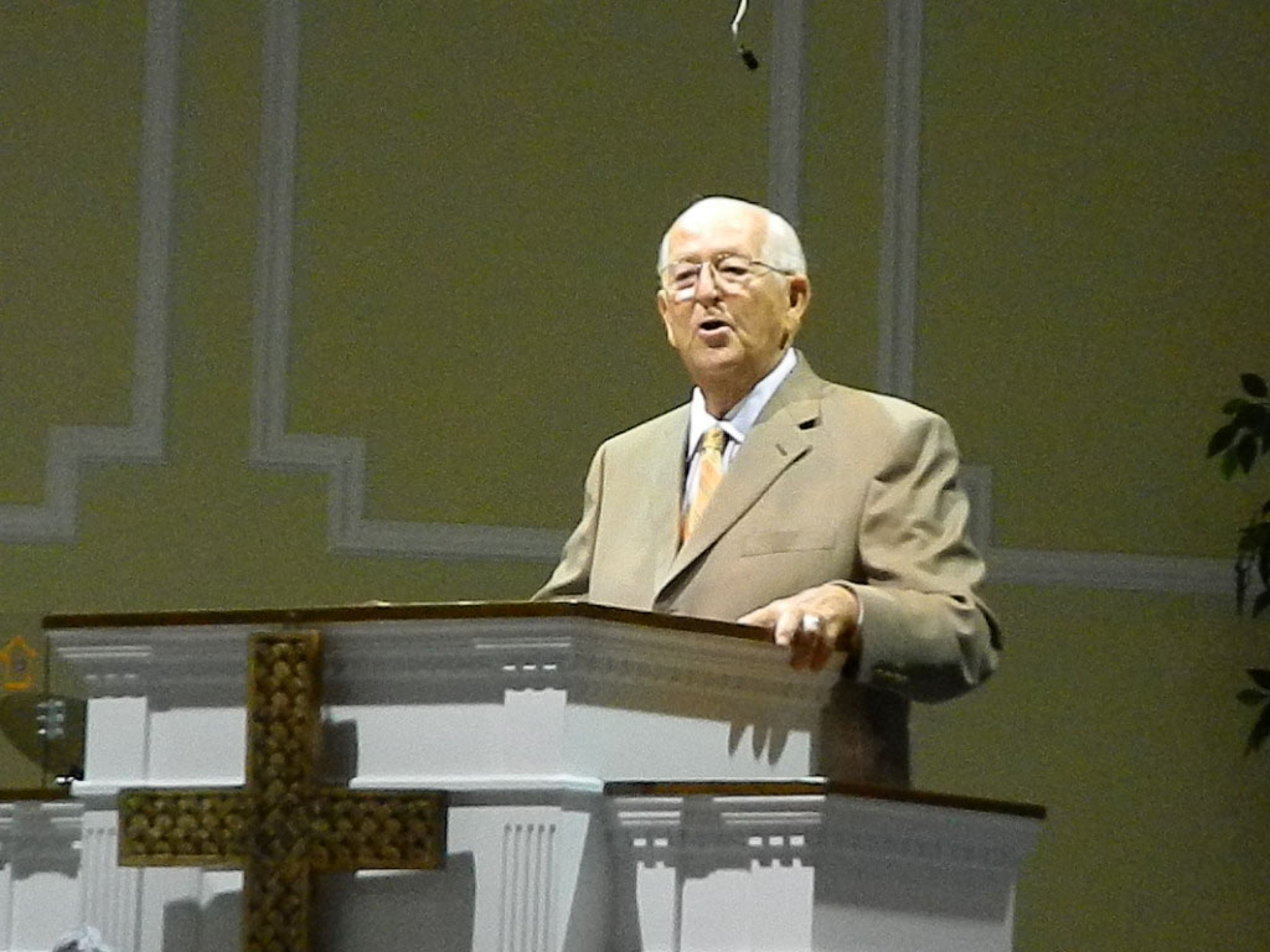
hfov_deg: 6.0
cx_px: 635
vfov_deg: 4.5
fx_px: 12180
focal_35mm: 332
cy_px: 476
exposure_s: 1/60
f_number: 5.6
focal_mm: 59.7
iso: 1600
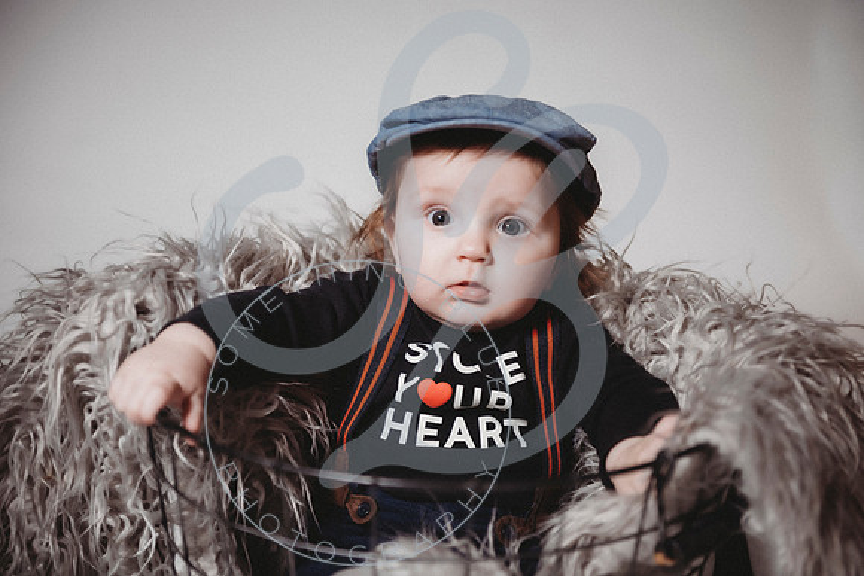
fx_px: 1348
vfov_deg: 24.1
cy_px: 288
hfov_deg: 35.5
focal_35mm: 56
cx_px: 441
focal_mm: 55
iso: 100
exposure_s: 1/125
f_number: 2.8
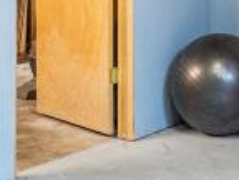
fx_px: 587
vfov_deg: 16.2
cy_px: -73
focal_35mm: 85
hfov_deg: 22.3
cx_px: 228
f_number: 5.6
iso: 640
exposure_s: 1/1.25
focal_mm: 17
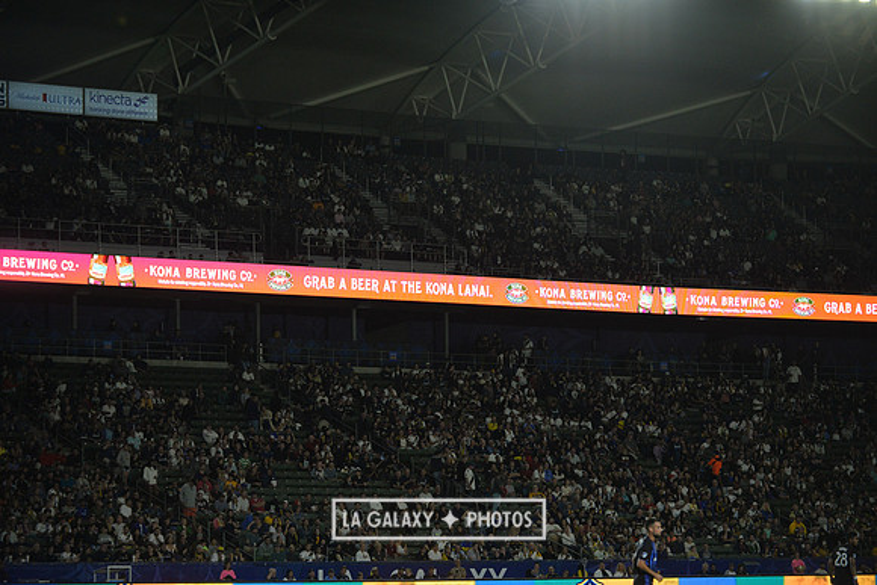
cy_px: 292
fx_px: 3289
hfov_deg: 15.2
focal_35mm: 135
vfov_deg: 10.2
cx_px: 438
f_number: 2.8
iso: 1600
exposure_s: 1/2000
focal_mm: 135
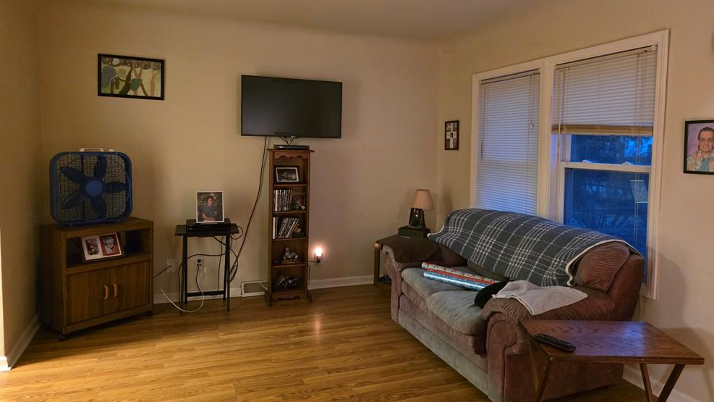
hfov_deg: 71.9
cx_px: 362
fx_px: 492
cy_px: 175
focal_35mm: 26
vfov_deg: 44.3
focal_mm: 6.3
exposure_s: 1/120
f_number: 1.7
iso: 2000
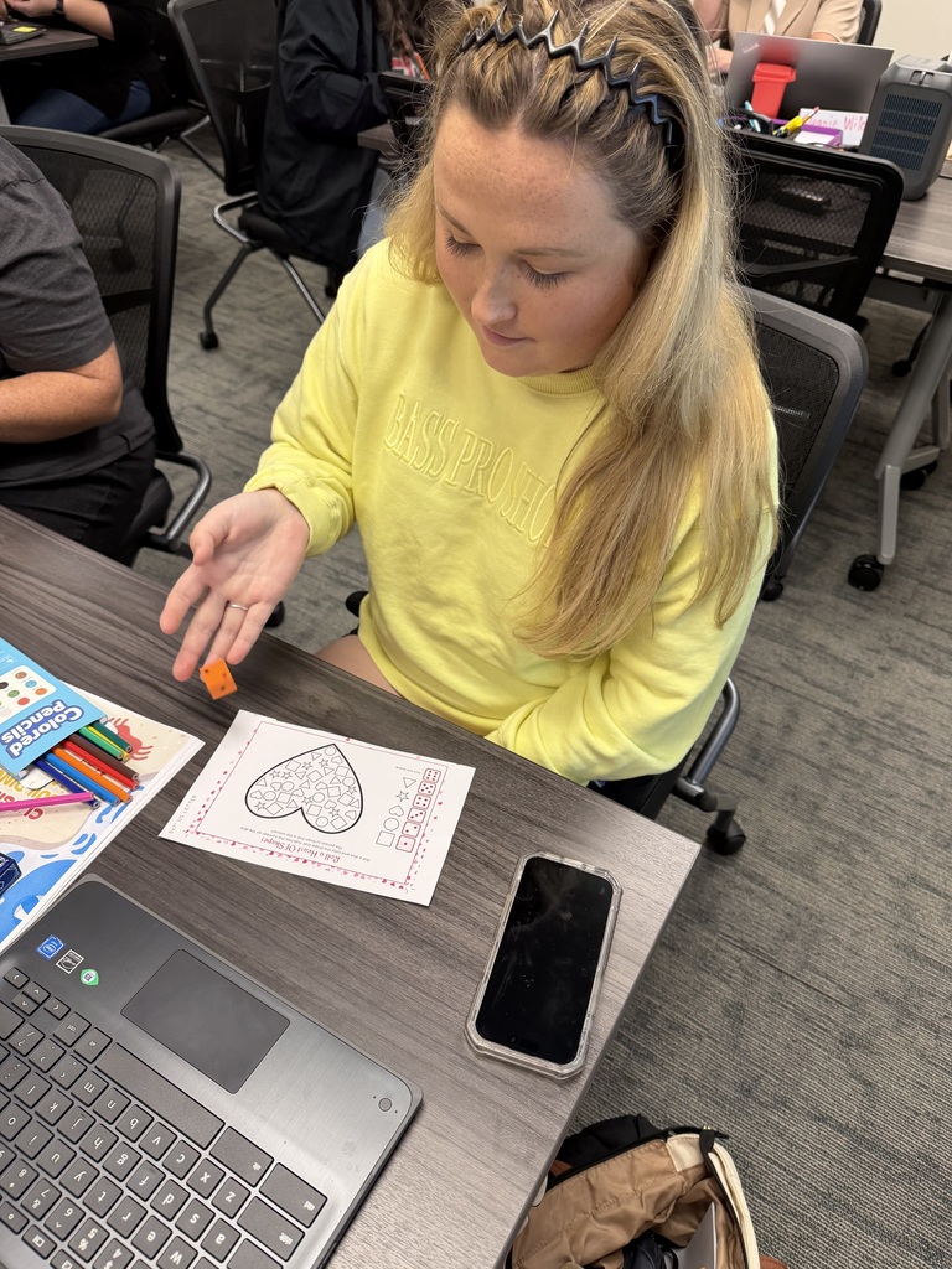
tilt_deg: -43.5
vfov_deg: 71.6
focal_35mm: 24
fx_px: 880
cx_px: 476
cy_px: 634
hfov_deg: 56.8
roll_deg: -3.4
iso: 160
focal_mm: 6.76
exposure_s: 1/60
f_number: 1.78
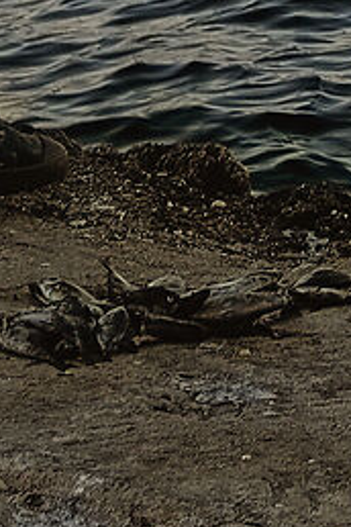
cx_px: 898
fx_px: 4753
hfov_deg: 4.1
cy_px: -931
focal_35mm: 325
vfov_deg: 6.0
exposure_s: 1/250
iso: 100
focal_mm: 35
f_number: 5
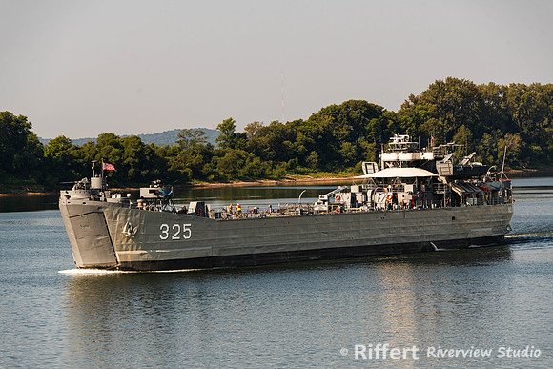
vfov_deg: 7.5
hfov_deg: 11.3
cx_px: 276
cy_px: 184
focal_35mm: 182
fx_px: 2803
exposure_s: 1/250
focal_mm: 180
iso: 64
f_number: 8
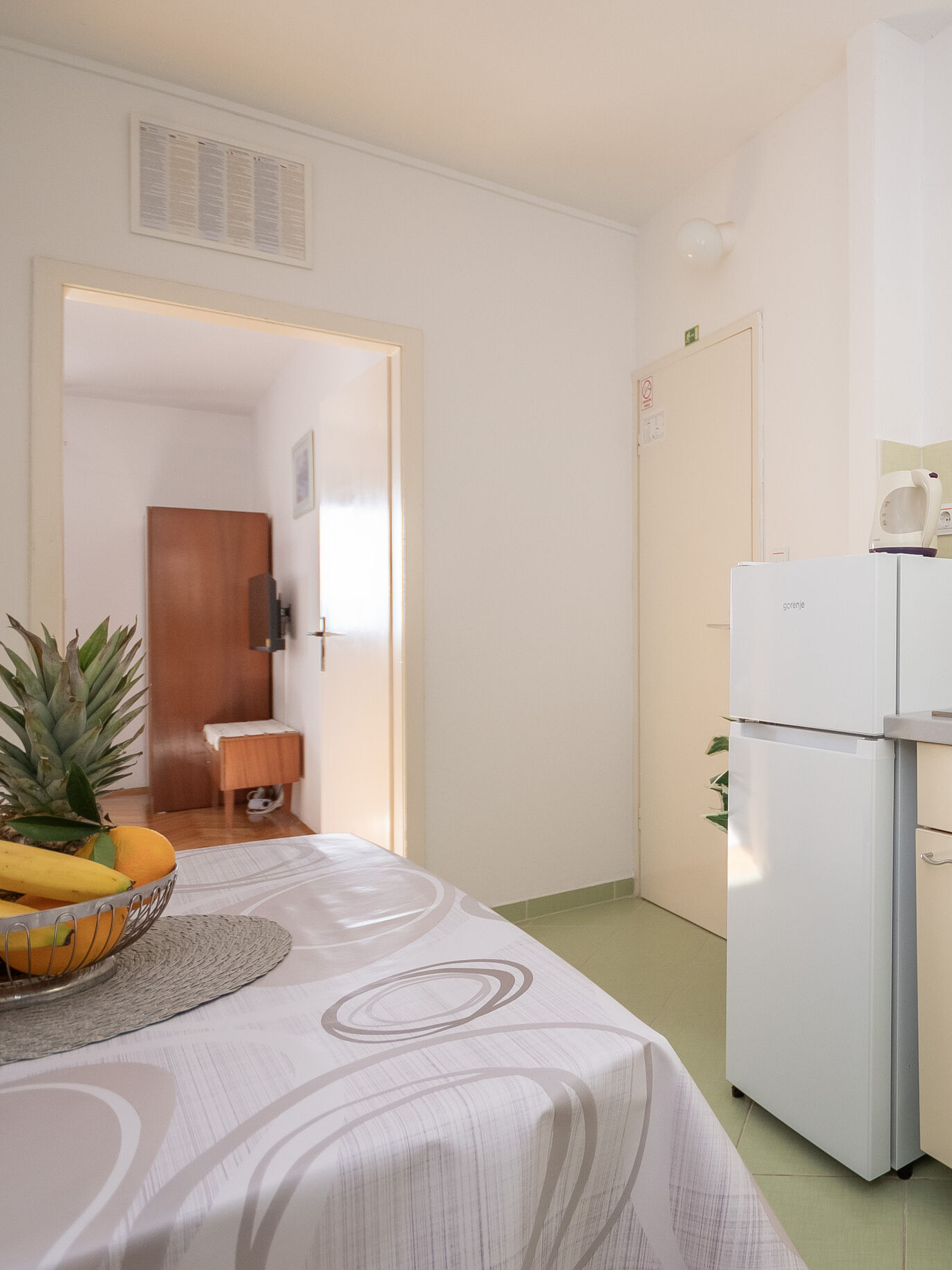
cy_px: 630
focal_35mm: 22
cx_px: 852
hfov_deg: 53.6
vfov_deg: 76.4
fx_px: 807
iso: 200
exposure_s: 1/80
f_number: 4.5
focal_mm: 10
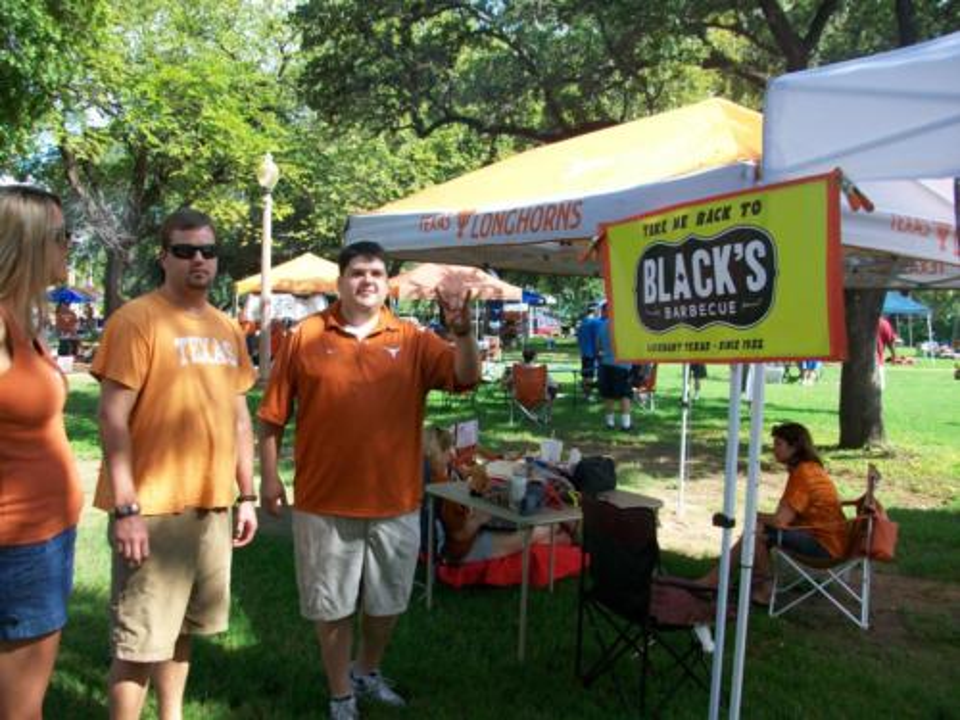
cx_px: 480
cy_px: 360
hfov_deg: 56.8
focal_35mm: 32
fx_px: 887
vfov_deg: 44.2
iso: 64
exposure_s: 1/250
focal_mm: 5.7
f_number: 2.8
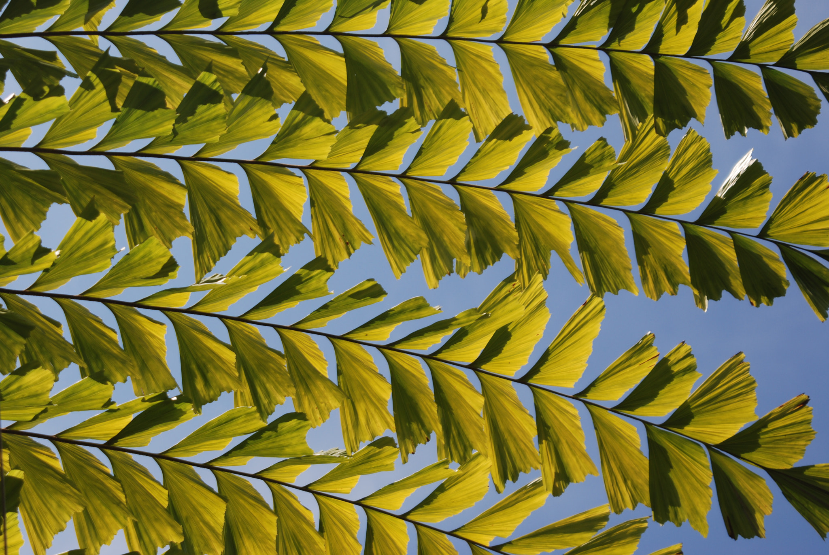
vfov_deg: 14.1
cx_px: 414
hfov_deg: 20.9
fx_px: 2248
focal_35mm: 98
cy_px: 278
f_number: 5.6
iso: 100
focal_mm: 65
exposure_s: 1/500
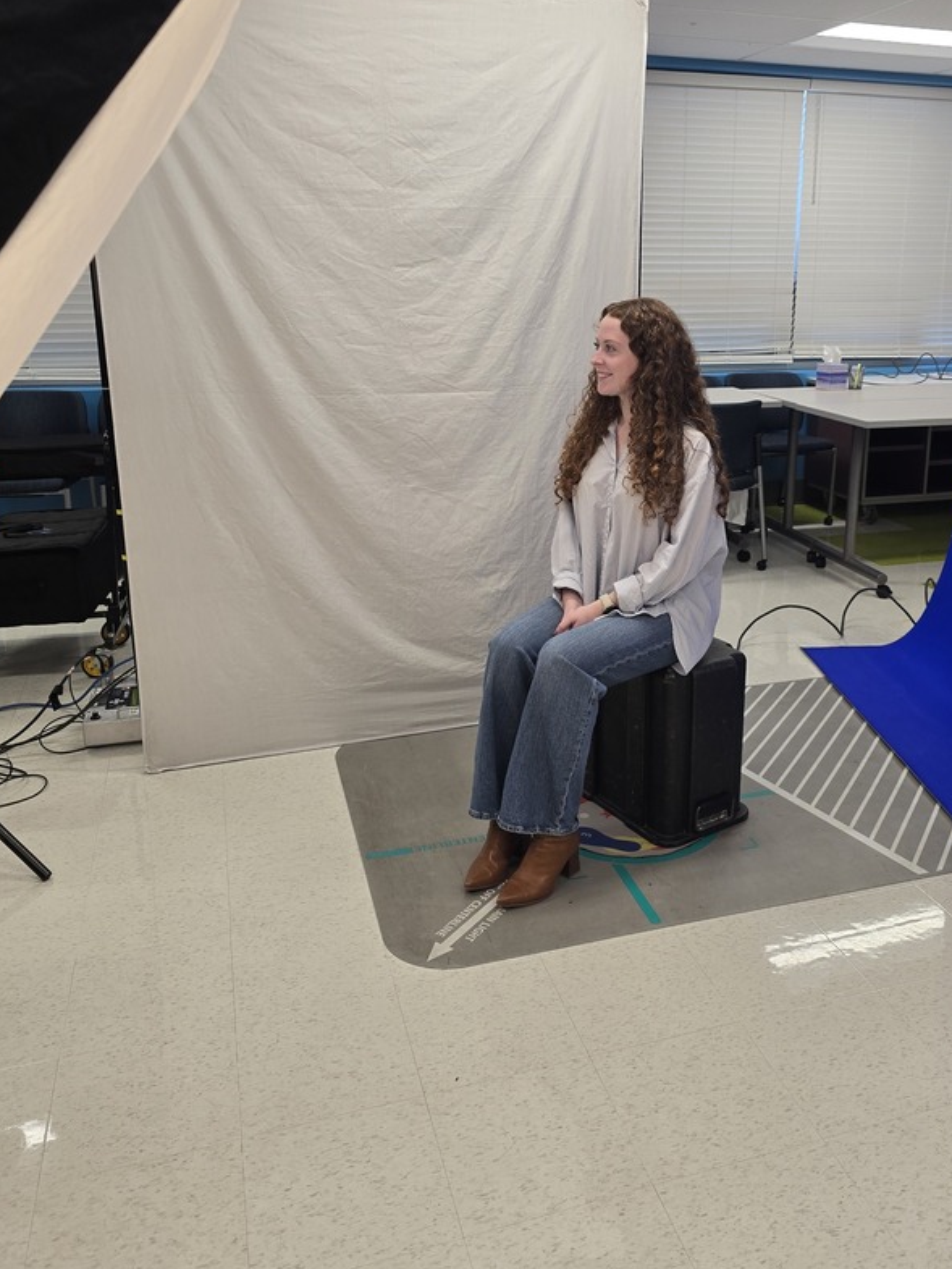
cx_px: 580
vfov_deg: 59.7
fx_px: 1100
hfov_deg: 46.5
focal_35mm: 30
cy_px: 535
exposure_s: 1/120
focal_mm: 6.3
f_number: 1.7
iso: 80
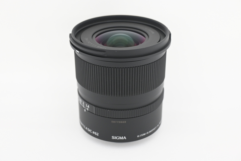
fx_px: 372
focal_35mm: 56
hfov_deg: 35.9
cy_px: 80
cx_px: 120
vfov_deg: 24.4
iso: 1000
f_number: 5.3
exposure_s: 1/25
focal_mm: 37
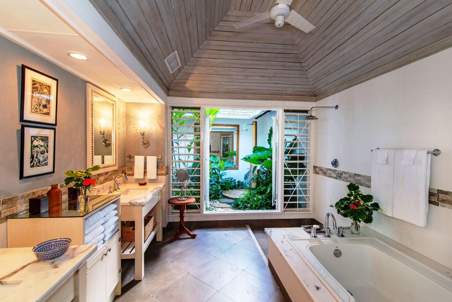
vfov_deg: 73.8
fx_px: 201
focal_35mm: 16
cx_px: 226
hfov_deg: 96.7
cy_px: 151
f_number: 5.6
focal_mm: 16
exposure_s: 1/4
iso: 200
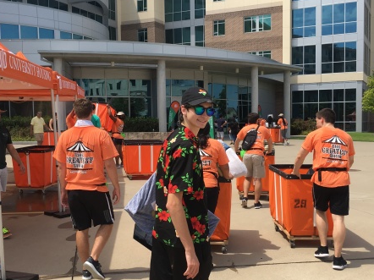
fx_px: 454
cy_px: 149
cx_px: 181
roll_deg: +1.0
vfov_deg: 34.3
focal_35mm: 42
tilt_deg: -1.9
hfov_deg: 44.8
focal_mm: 4.15
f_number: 2.2
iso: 25
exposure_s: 1/1148
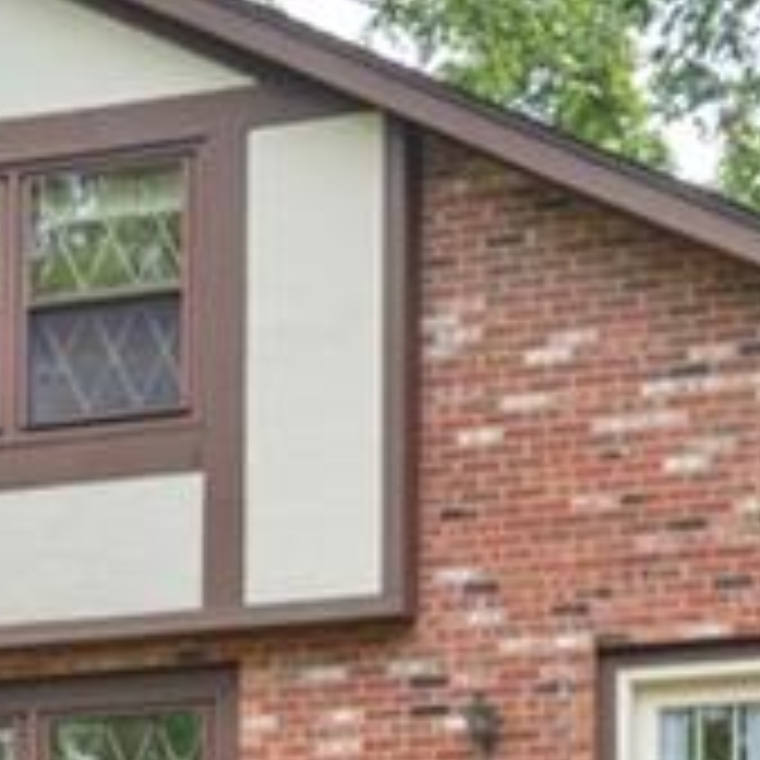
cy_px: 809
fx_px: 4223
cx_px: -144
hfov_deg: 10.1
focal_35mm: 170
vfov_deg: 10.2
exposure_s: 1/125
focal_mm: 33
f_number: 11
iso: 500
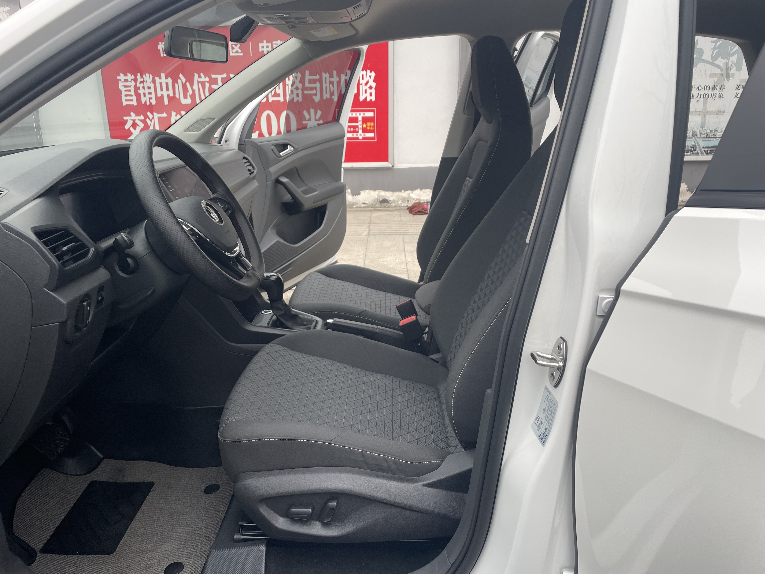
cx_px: 382
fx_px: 575
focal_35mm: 26
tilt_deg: -17.2
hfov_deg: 67.3
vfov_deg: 53.1
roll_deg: +0.1
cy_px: 287
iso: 40
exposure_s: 1/121
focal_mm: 4.2
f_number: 1.6
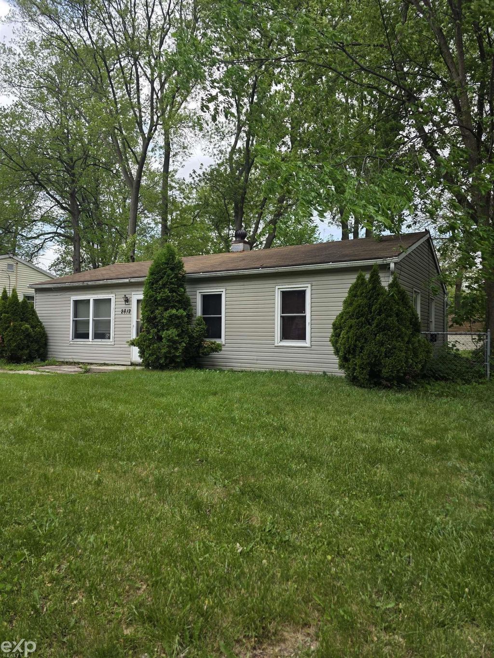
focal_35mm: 23
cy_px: 329
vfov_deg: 73.9
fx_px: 438
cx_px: 247
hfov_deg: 58.9
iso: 80
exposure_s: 1/2897
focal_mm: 6.3
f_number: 1.7
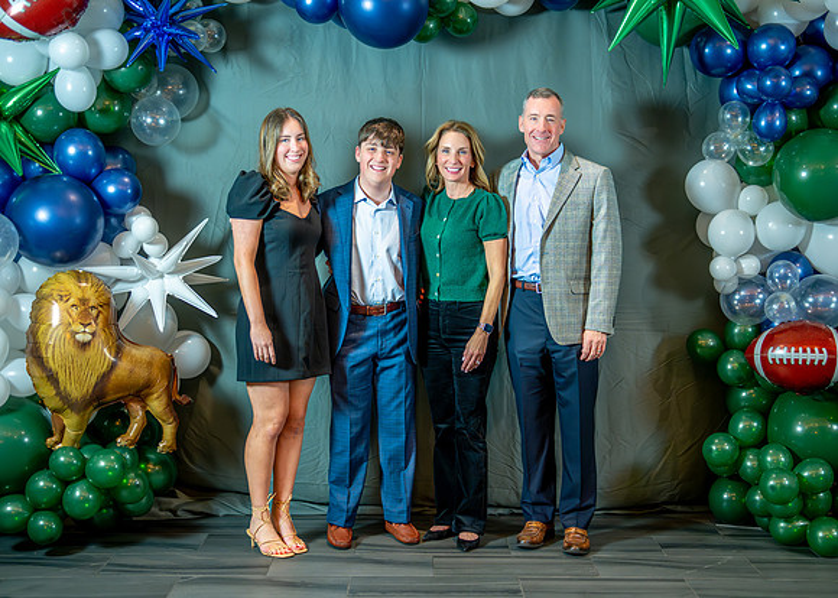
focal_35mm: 54
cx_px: 453
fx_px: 1284
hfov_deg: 36.1
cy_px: 299
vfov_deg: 26.2
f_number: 1.2
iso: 1600
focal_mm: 50
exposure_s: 1/400
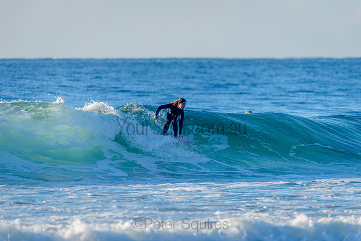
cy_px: 120
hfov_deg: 4.1
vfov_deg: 2.8
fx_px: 5017
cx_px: 180
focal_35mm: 500
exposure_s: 1/2000
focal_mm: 500
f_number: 5.6
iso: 400
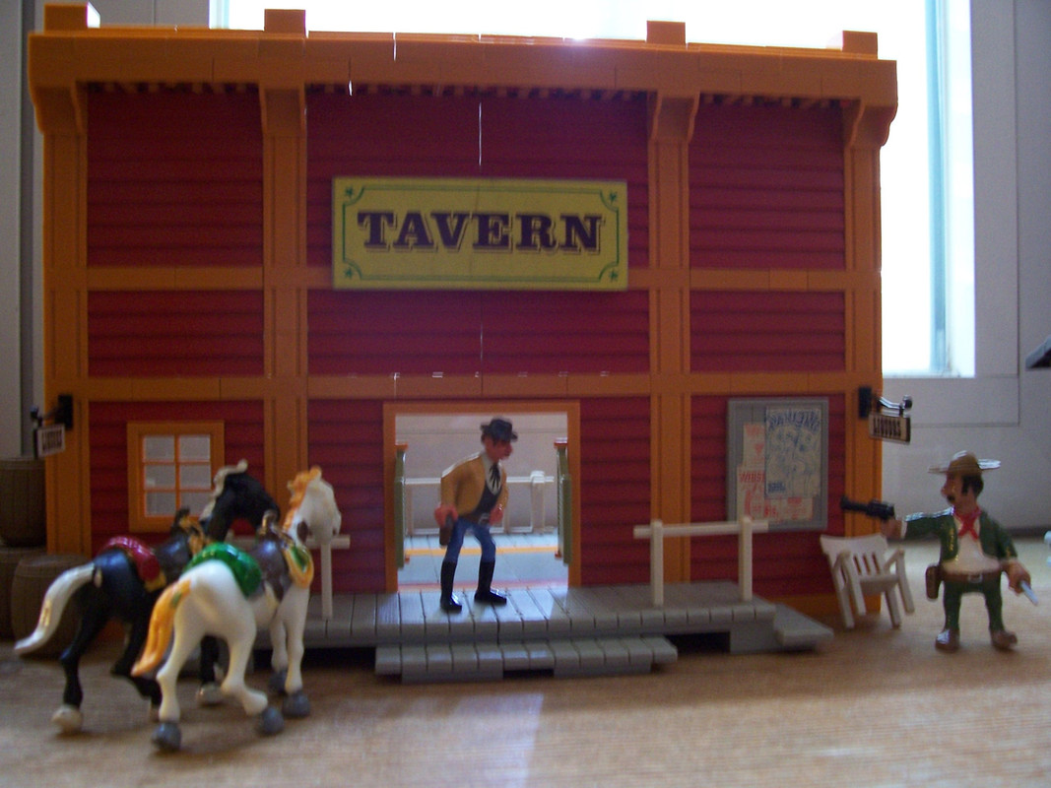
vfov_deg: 41.8
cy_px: 394
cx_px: 526
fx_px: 1032
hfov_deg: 54.0
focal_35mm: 34
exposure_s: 1/8
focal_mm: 5.6
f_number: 2.7
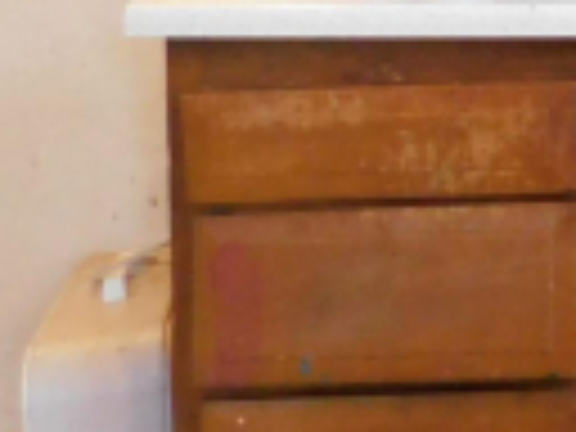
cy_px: -153
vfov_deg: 11.9
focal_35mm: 120
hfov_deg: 12.8
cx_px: 1366
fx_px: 1997
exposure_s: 1/25
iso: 400
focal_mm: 4
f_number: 3
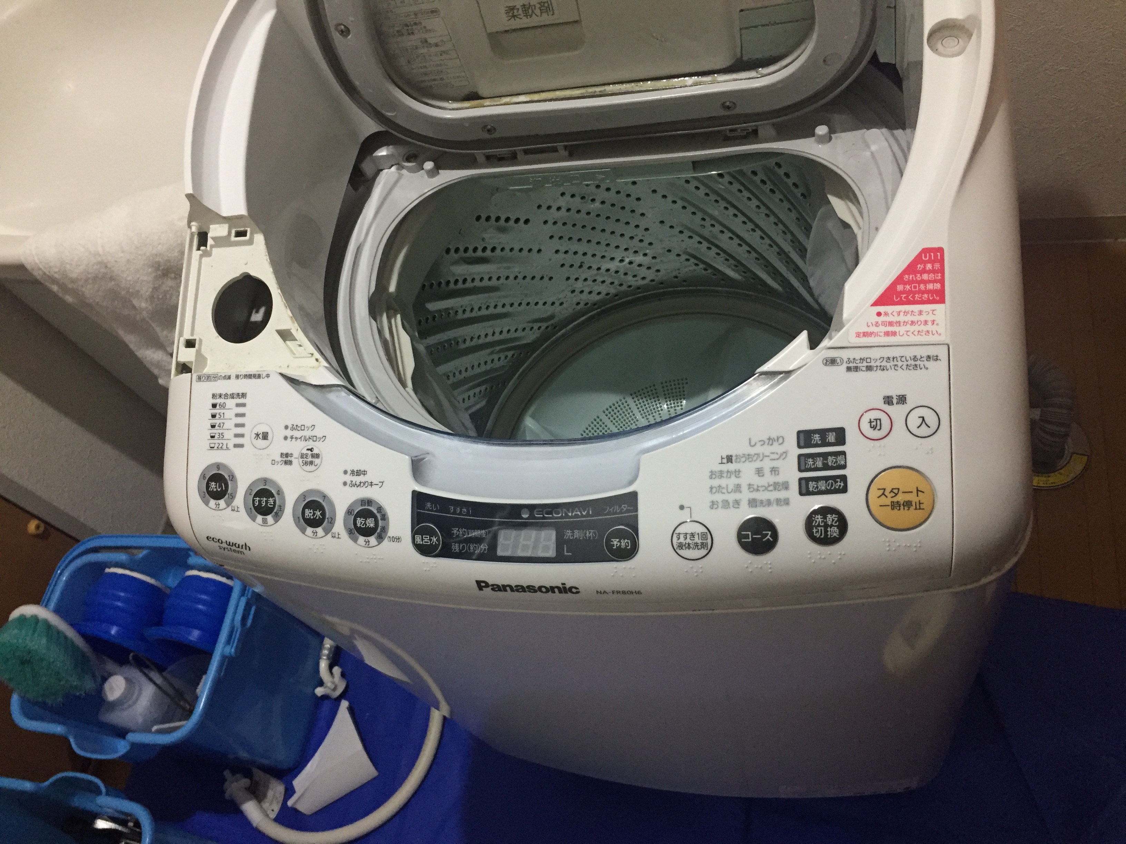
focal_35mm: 29
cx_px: 563
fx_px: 943
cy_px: 422
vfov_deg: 48.2
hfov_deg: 61.7
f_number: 2.2
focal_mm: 4.15
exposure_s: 1/33
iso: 200
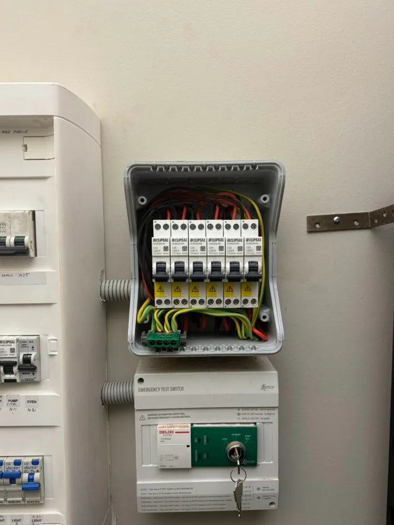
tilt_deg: -3.7
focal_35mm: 26
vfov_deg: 67.2
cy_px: 281
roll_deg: +0.7
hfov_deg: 53.1
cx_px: 191
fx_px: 394
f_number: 1.78
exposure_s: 1/50
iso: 250
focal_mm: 6.86
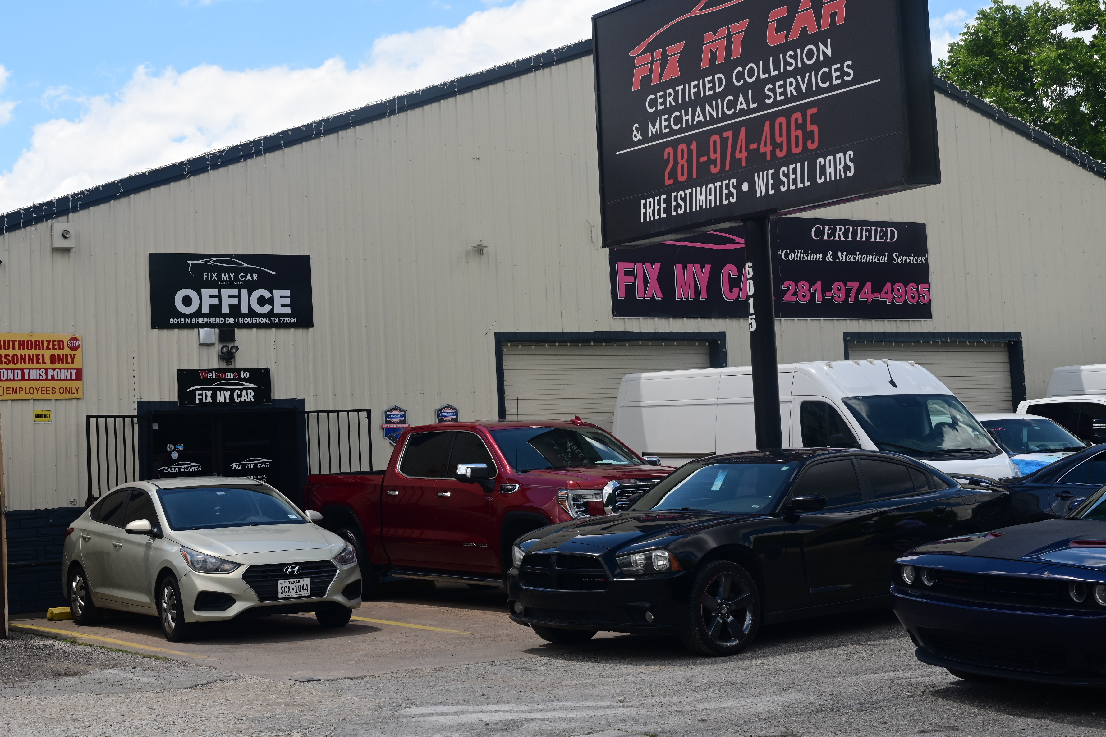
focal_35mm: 58
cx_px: 503
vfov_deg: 23.4
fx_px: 1782
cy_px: 319
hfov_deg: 34.5
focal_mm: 50
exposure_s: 1/100
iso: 180
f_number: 16
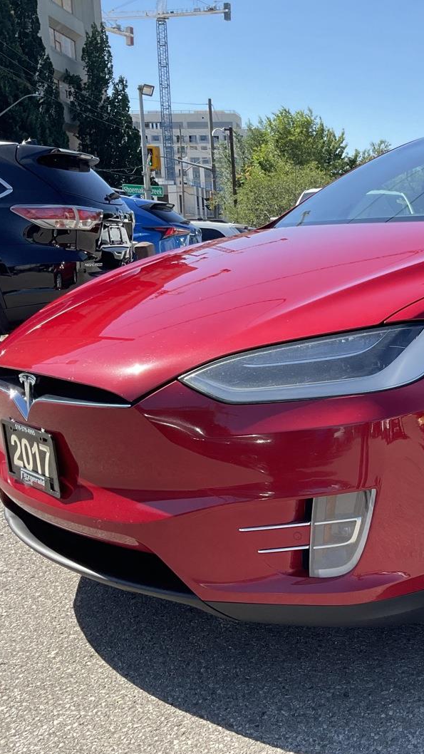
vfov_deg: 47.4
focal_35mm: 43
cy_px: 384
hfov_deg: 25.9
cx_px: 453
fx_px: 860
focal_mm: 3
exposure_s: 1/709
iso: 16
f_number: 1.8
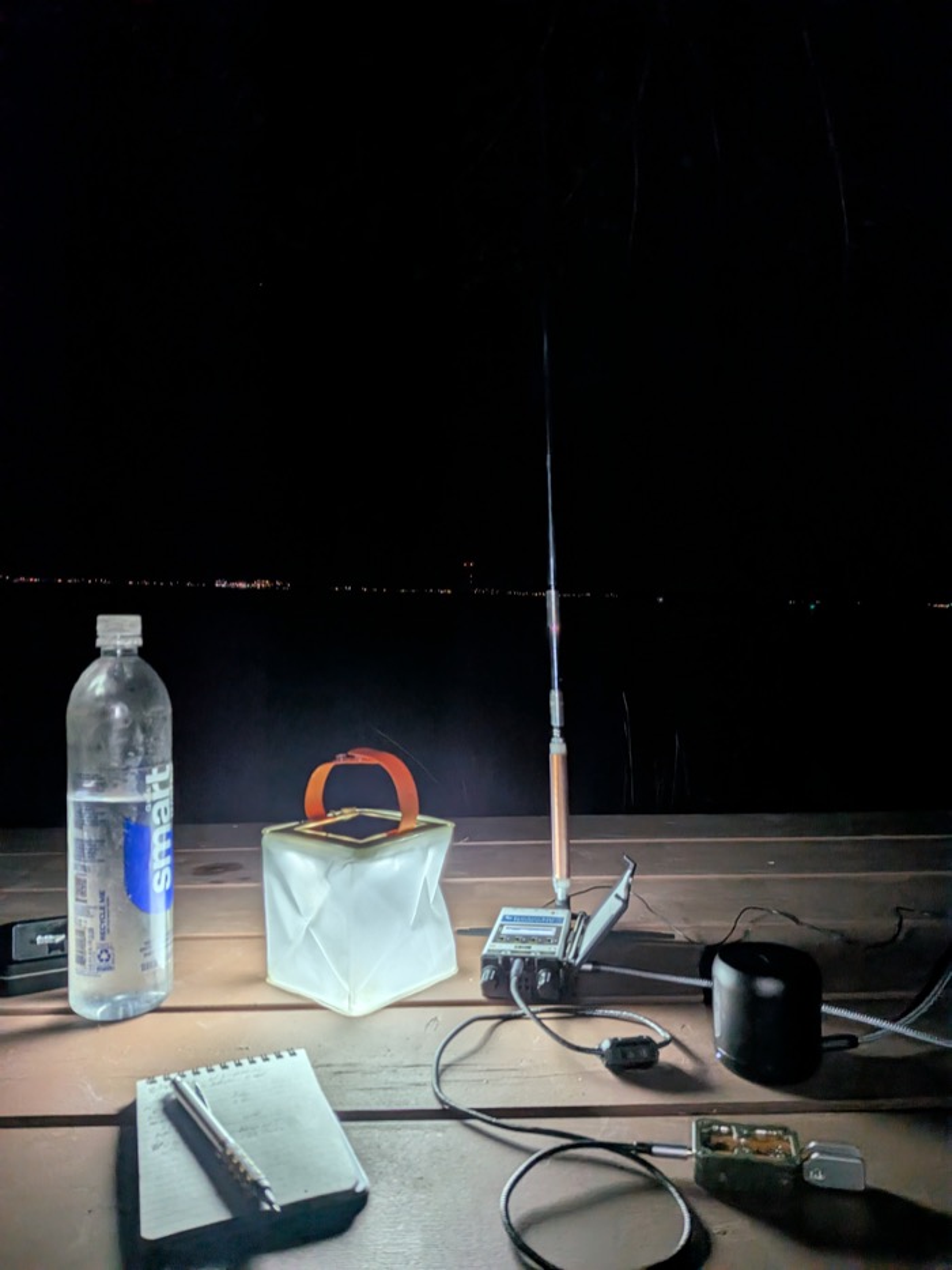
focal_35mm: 24
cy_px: 635
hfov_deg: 56.8
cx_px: 476
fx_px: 880
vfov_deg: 71.6
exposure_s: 1/60
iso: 47
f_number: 1.7
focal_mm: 4.53
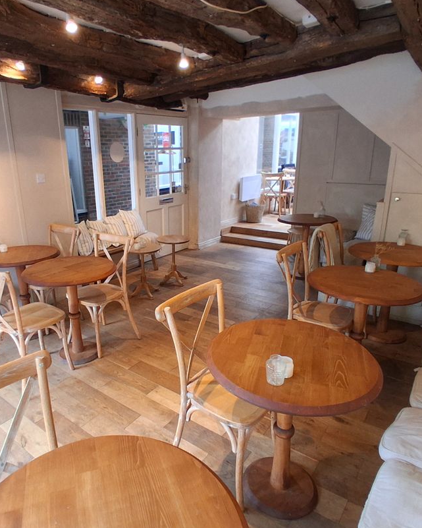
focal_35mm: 23
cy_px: 261
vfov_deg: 72.6
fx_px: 359
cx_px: 172
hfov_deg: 60.5
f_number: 2.2
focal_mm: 1.4
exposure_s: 1/50
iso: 200
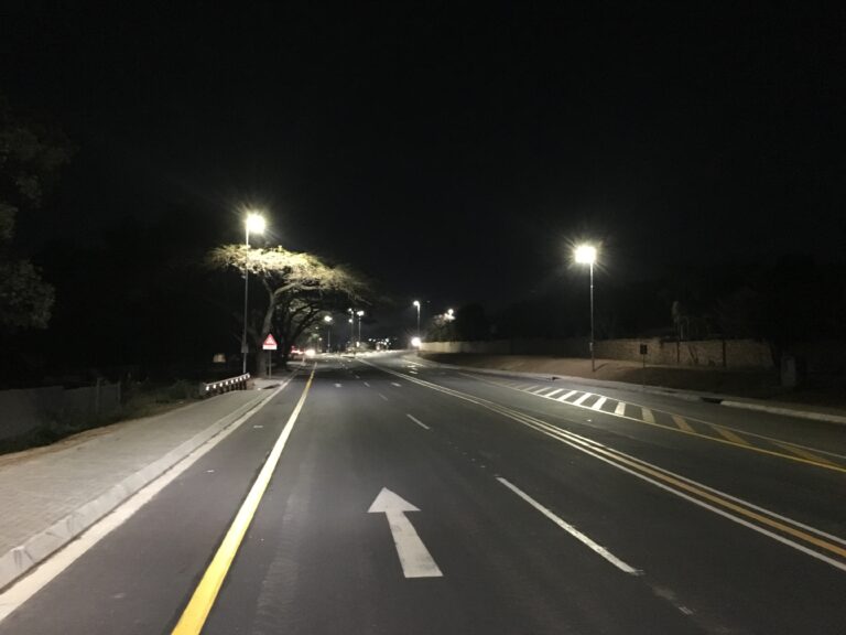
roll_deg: -0.3
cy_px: 318
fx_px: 709
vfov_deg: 48.2
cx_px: 423
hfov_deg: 61.7
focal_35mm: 29
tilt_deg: +3.4
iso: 800
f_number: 2.2
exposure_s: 1/17
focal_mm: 4.15
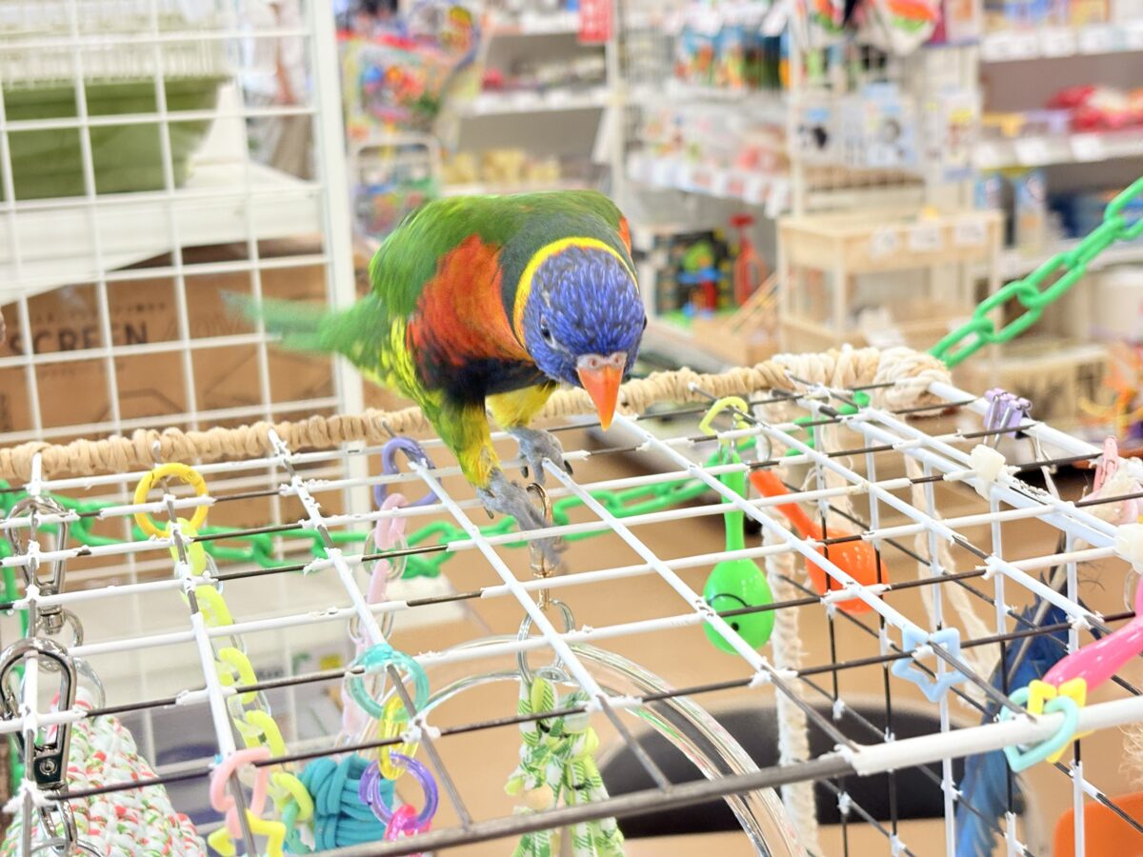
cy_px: 428
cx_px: 572
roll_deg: +3.8
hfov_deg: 36.8
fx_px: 1717
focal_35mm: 52
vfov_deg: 28.0
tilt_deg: -12.5
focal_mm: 5.96
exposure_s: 1/100
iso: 100
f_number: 1.6
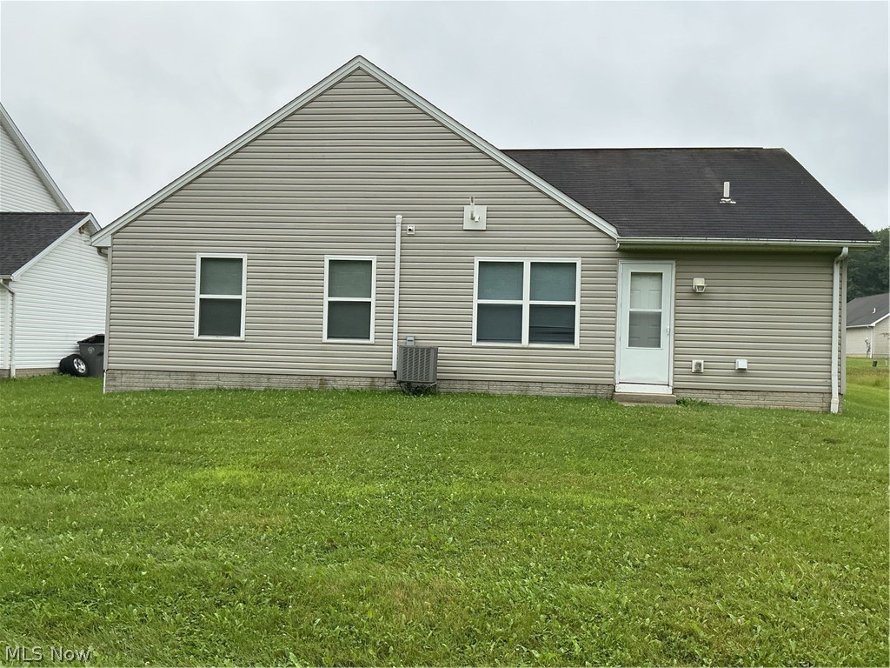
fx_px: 746
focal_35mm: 29
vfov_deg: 48.2
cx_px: 445
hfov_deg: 61.7
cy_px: 334
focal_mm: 3
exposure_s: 1/394
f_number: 1.8
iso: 25
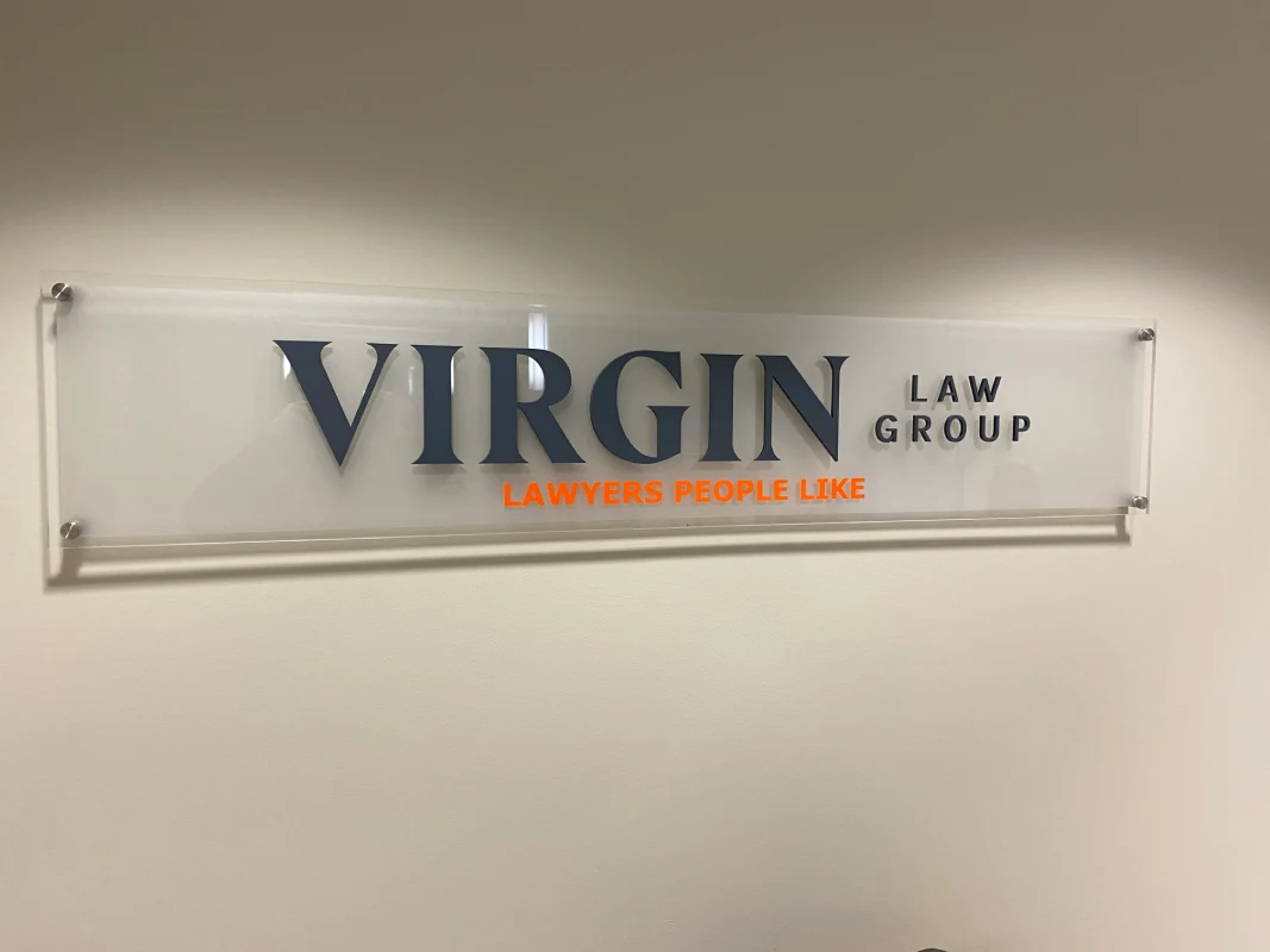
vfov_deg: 53.1
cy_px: 476
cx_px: 635
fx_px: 954
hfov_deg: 67.3
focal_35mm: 26
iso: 100
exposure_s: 1/60
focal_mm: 4.25
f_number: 1.8
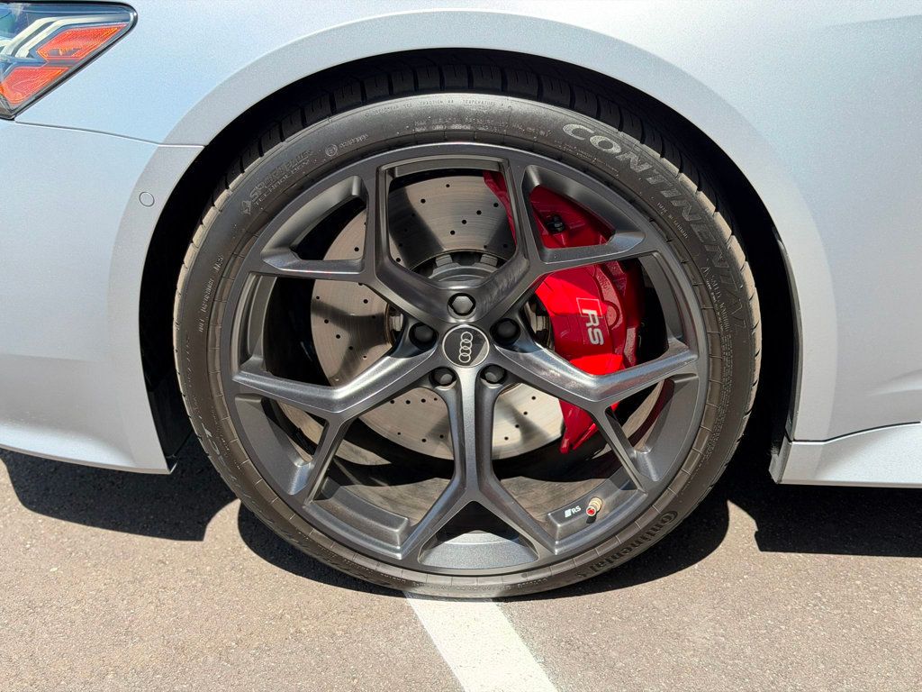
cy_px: 346
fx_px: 1278
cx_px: 461
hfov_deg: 39.7
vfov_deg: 30.3
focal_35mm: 48
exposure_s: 1/802
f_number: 1.78
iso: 80
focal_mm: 6.76
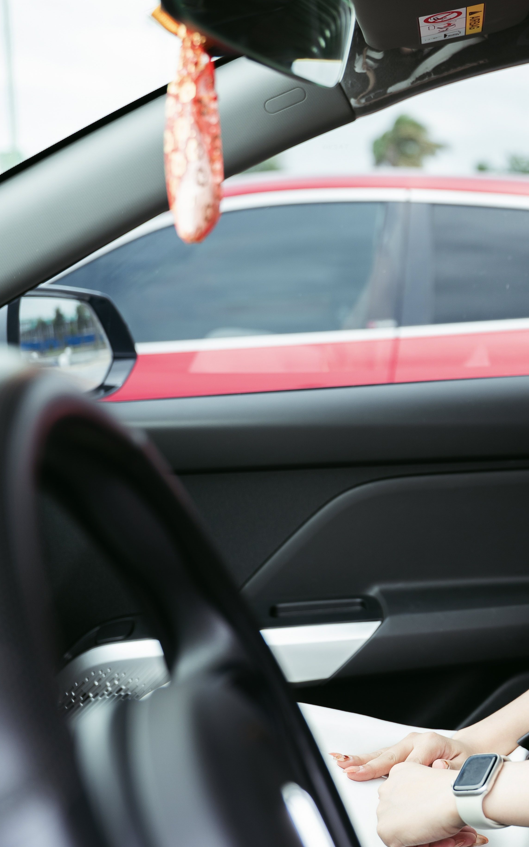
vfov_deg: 35.1
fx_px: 1338
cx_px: 621
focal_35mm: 58
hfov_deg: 21.0
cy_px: 413
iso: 160
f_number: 2.8
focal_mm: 34.6
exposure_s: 1/200
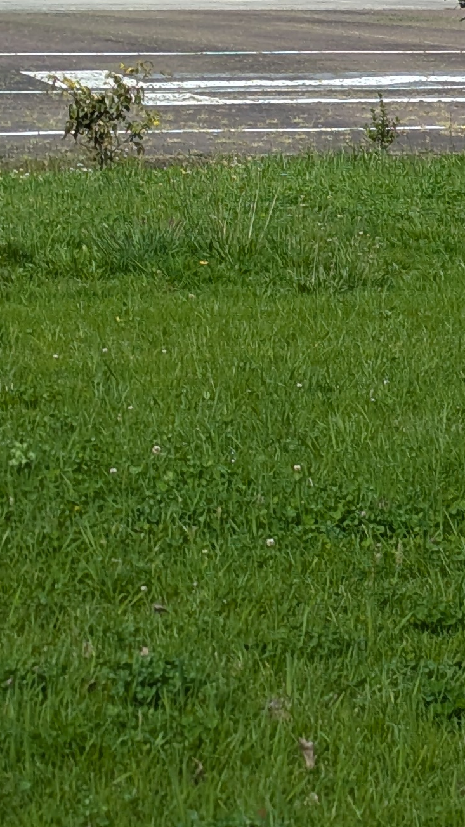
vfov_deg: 13.0
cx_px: 1118
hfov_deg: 7.0
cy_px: 95
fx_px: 3595
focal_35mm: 164
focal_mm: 6.81
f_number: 1.85
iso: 42
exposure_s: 1/2924
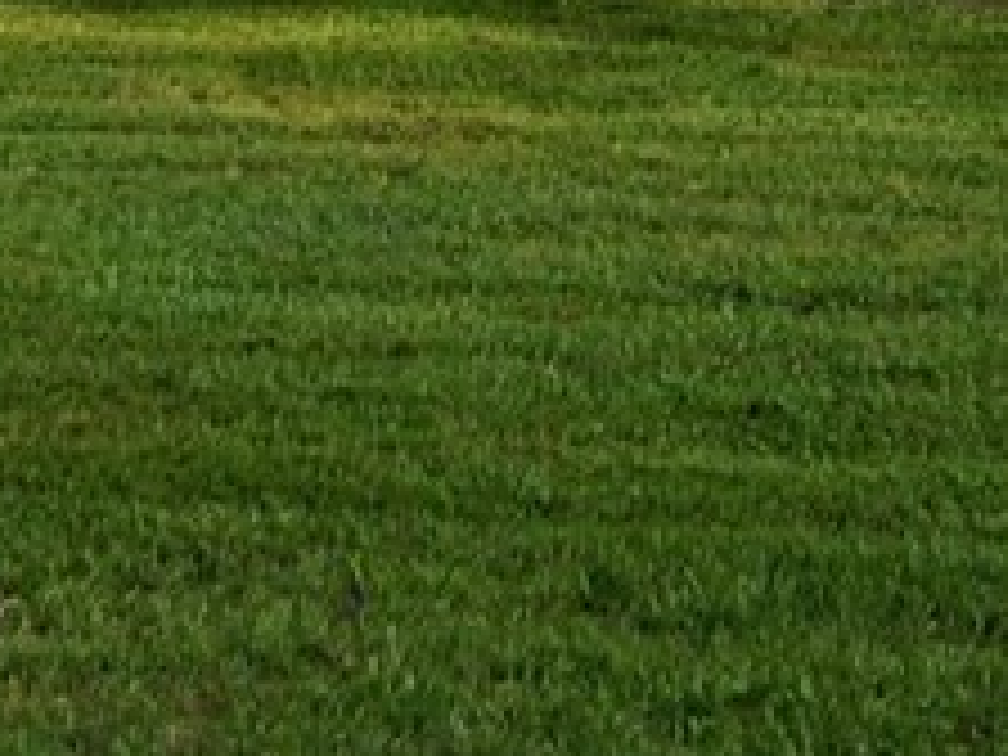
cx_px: 522
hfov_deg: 12.8
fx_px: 4484
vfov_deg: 9.0
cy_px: -846
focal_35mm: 154
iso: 100
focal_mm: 22
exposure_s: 1/60
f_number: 5.6
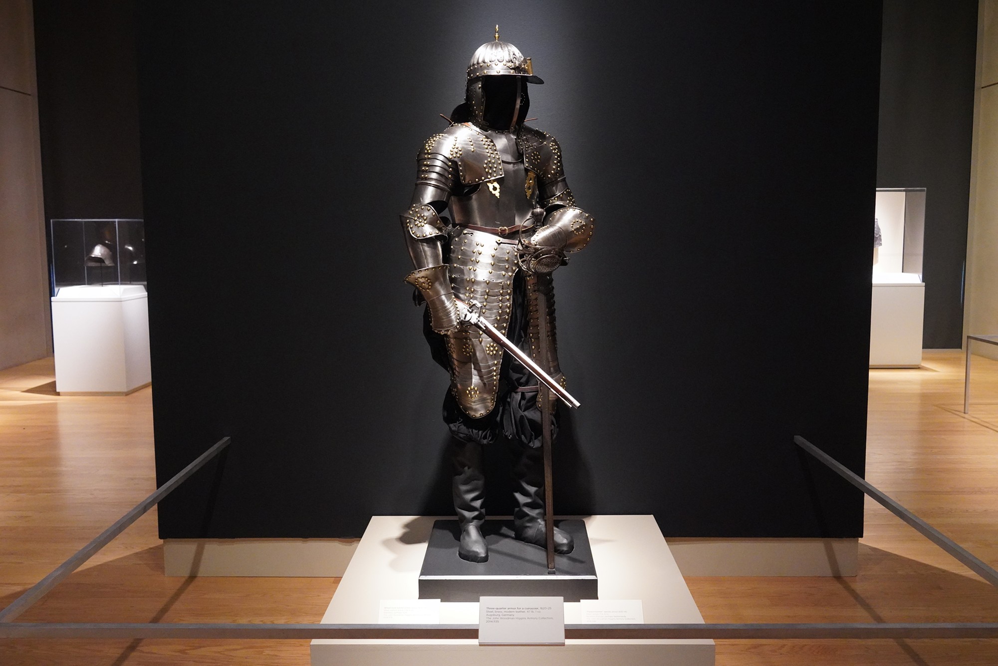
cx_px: 499
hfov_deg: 60.3
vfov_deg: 42.3
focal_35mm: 31
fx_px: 859
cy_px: 333
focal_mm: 31
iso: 10000
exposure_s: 1/80
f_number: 5.6
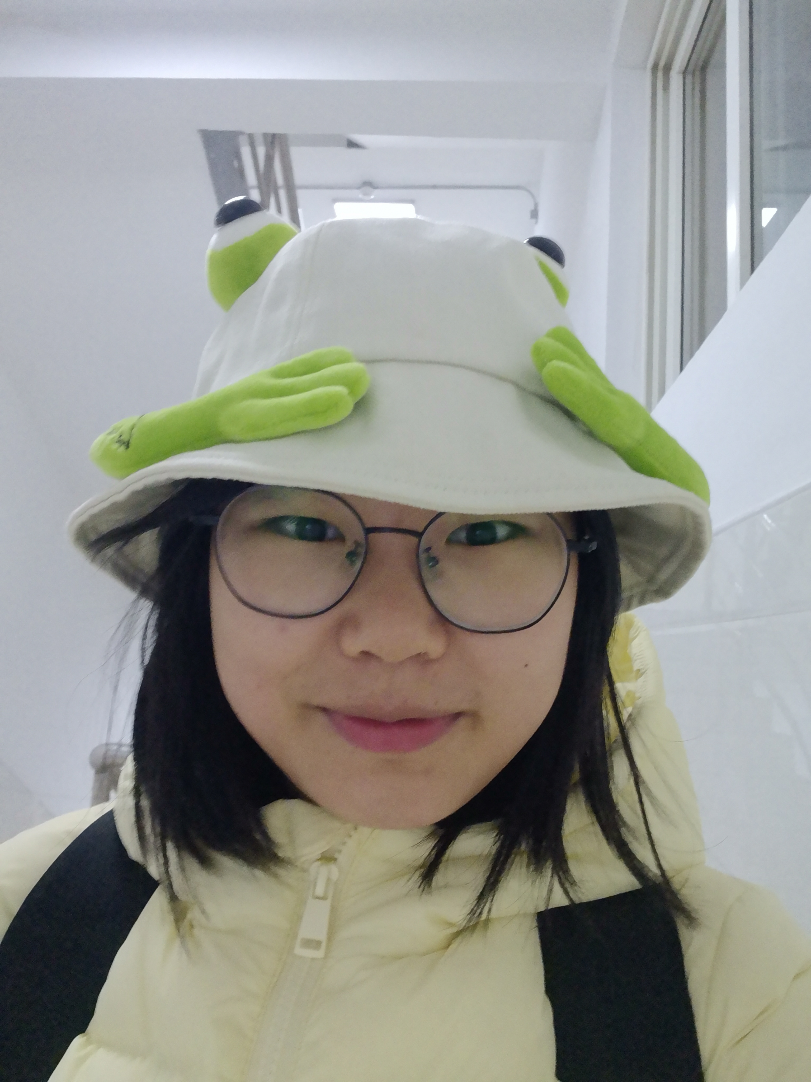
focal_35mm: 26
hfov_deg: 53.1
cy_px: 541
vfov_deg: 67.3
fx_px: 812
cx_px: 406
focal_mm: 3.51
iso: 640
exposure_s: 1/25
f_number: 2.4
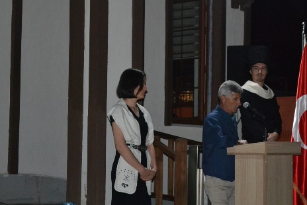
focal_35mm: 114
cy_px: 121
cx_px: 195
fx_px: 970
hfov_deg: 18.0
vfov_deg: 12.1
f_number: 5.6
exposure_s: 1/60
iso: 3200
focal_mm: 55
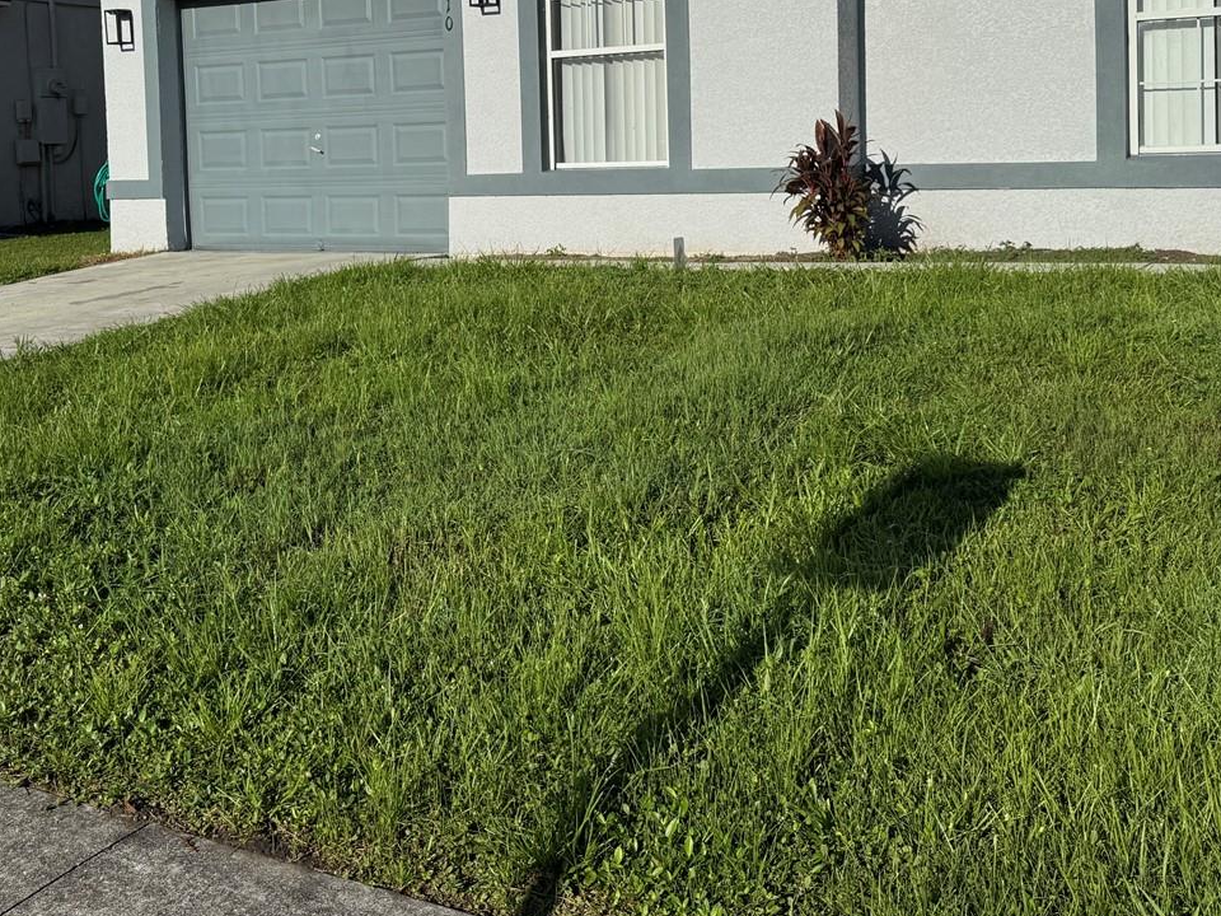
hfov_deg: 46.6
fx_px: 1411
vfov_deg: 34.9
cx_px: 505
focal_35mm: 40
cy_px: 191
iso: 80
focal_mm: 6.76
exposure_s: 1/12346
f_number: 1.78
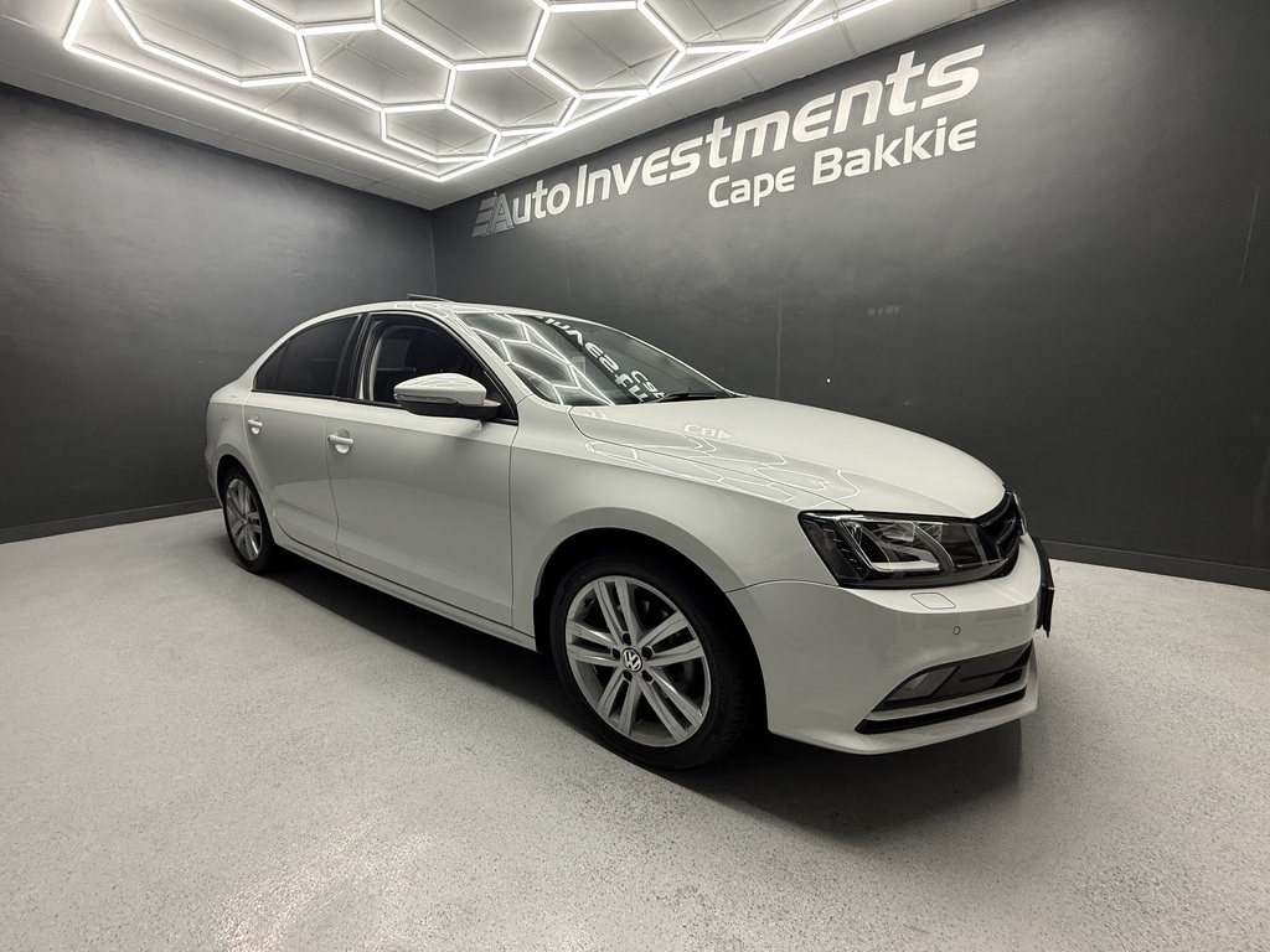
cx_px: 635
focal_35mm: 14
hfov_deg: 102.1
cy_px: 476
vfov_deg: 85.7
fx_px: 514
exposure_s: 1/99
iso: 125
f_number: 2.2
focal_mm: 2.22
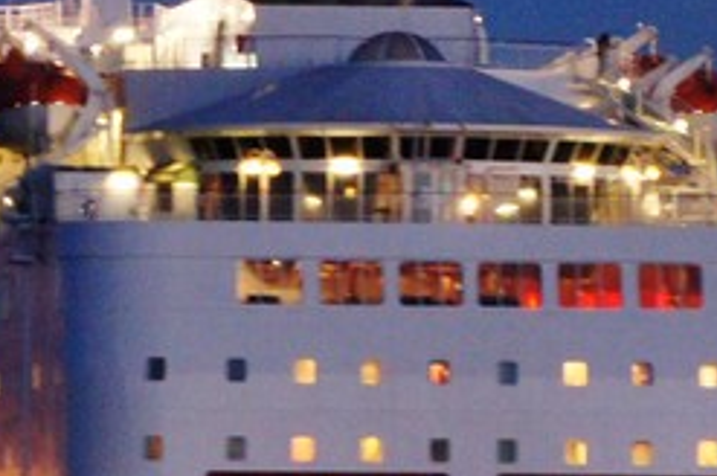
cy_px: 428
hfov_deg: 2.6
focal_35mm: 803
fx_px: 15972
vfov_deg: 1.7
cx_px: 357
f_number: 4.5
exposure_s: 1/8
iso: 1250
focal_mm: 110
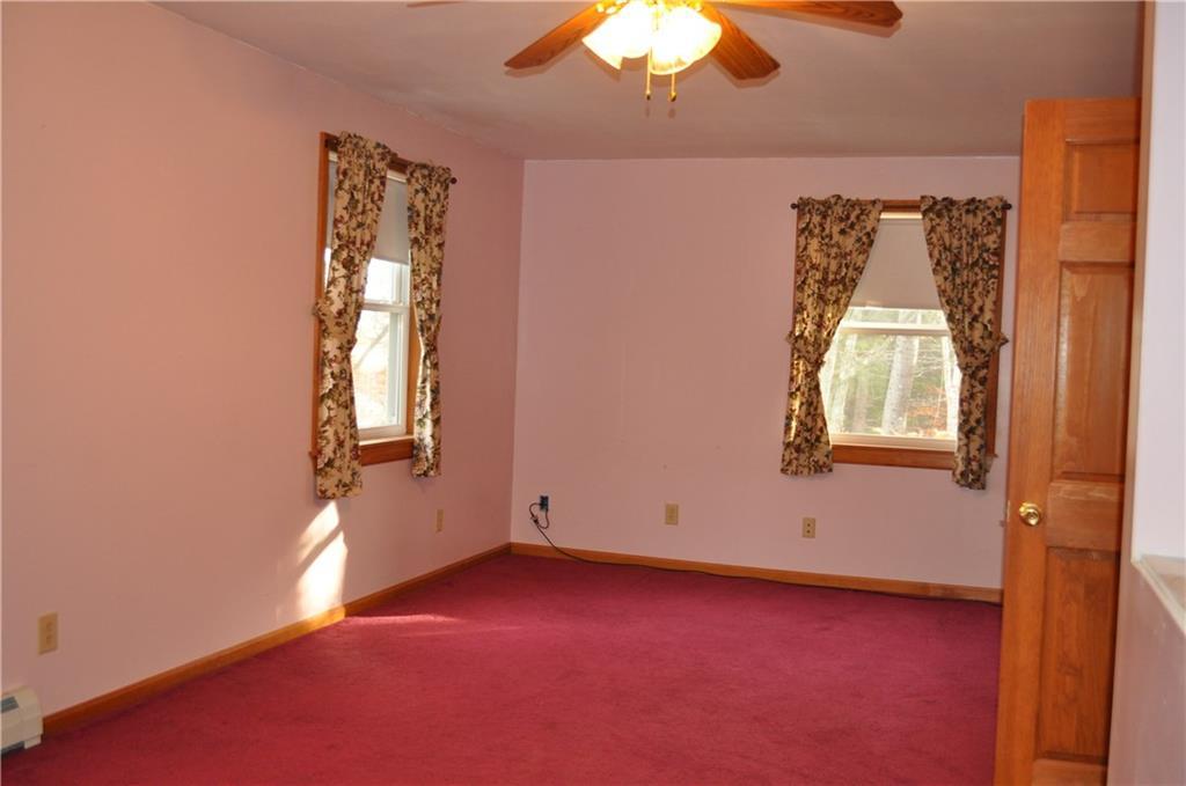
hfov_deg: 53.2
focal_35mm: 36
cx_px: 593
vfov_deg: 36.7
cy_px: 393
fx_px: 1184
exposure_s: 1/80
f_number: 4
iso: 800
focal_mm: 24
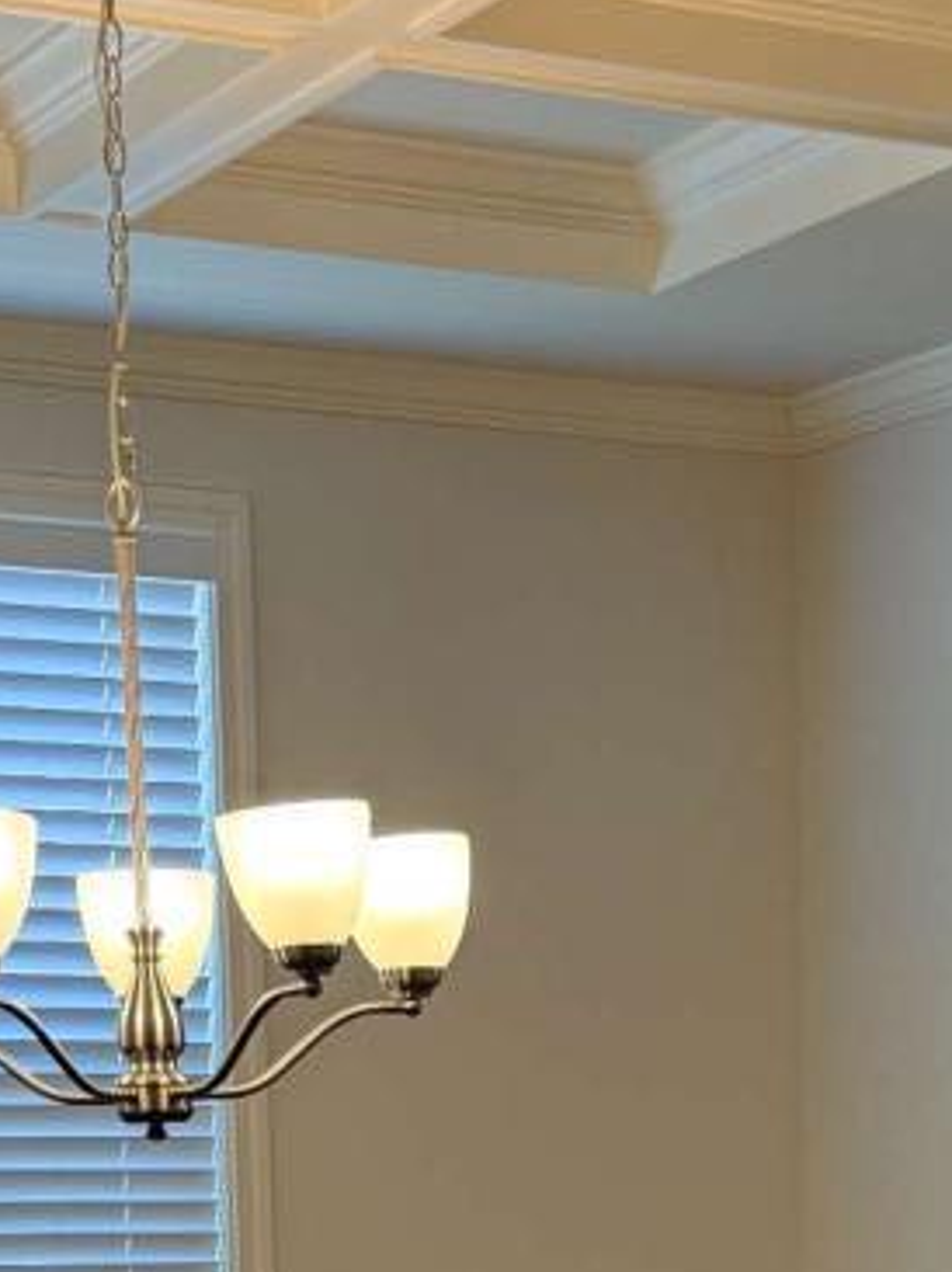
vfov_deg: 17.6
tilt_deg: -5.4
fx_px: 3855
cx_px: 684
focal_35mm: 105
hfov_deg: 14.0
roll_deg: +0.4
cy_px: 1630
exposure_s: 1/120
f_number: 1.78
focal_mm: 6.76
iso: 125
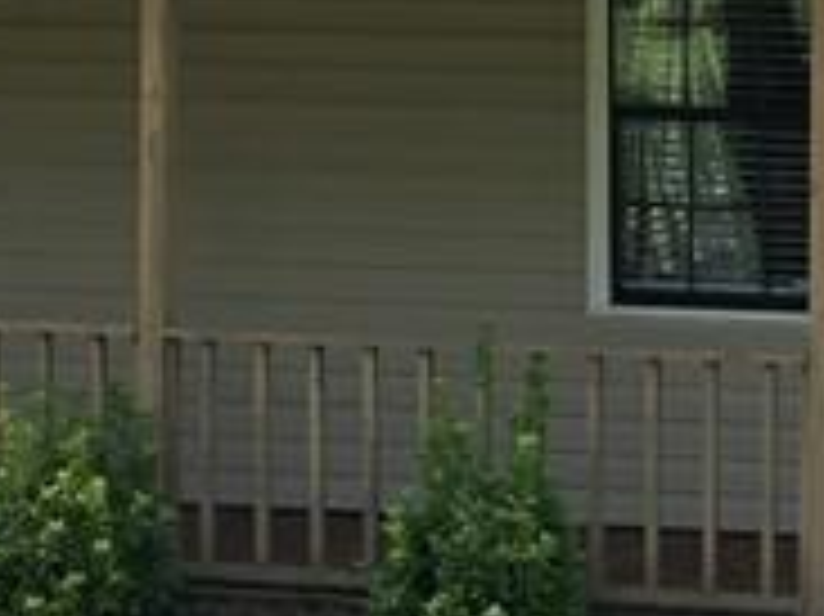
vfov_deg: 4.6
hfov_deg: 6.2
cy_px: -373
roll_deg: -0.4
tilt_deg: -0.1
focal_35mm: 319
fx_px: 7589
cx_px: -63
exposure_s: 1/181
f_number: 2.8
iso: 20
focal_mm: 6.6
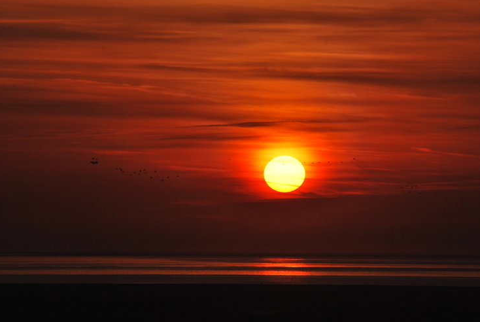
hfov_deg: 6.3
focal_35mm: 327
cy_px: 173
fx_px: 4367
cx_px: 228
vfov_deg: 4.2
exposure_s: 1/640
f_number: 14
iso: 100
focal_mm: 200
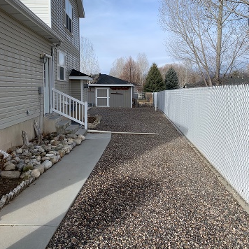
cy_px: 106
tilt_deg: -2.8
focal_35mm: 31
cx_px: 124
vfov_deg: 52.3
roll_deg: +0.4
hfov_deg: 52.5
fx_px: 252
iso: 25
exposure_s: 1/1718
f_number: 1.8
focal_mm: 4.25
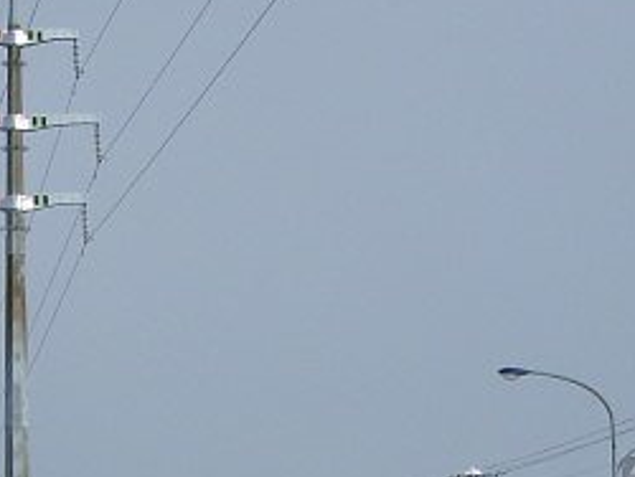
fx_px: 2057
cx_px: 198
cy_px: 363
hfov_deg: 17.5
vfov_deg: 13.2
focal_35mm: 112
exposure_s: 1/1000
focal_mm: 5.8
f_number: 4.3
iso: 80
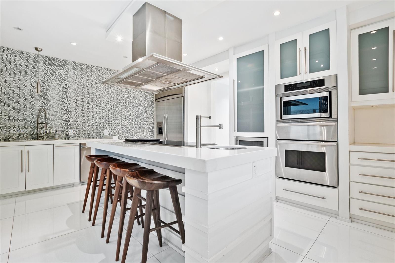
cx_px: 198
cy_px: 132
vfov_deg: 77.3
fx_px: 165
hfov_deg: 100.4
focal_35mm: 15
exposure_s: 1/1.67
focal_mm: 10
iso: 200
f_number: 8
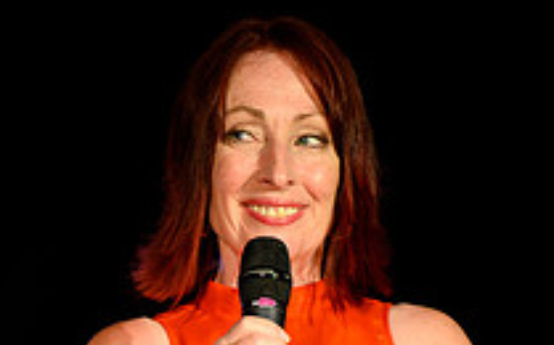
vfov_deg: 3.3
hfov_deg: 5.4
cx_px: 200
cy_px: 402
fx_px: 5911
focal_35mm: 392
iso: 2500
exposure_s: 1/200
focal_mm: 120
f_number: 4
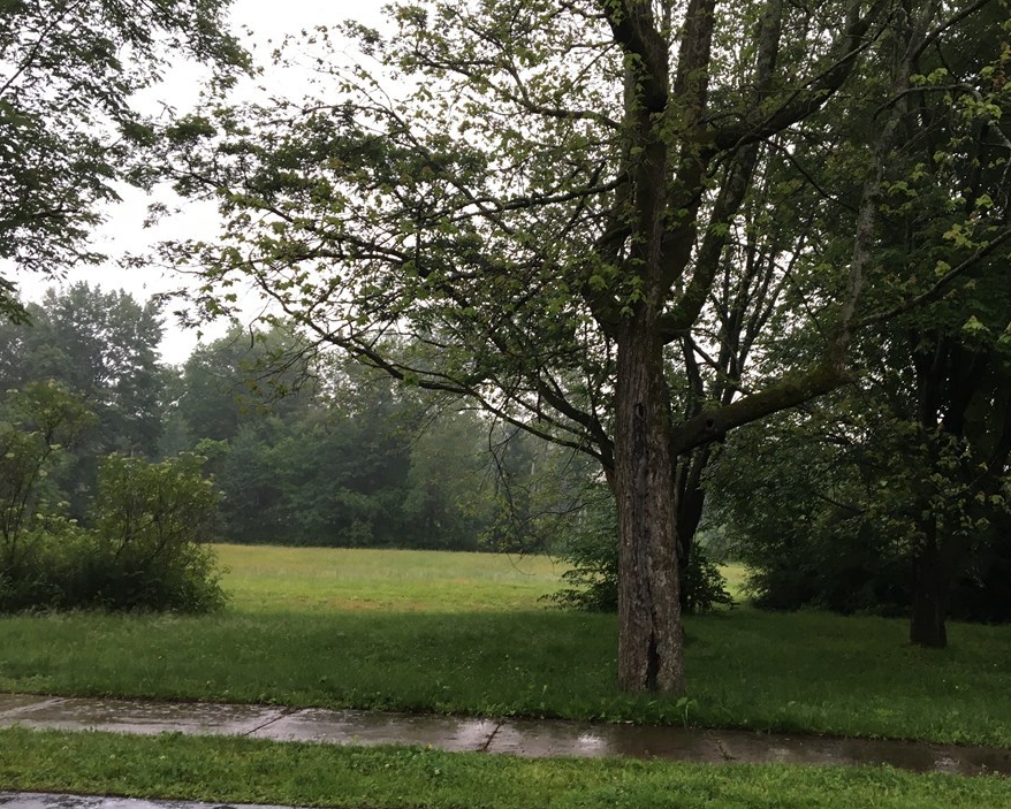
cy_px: 418
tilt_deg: +7.7
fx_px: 988
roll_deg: -2.2
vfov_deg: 44.6
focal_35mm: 33
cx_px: 565
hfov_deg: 54.1
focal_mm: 4.15
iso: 50
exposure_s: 1/30
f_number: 2.2
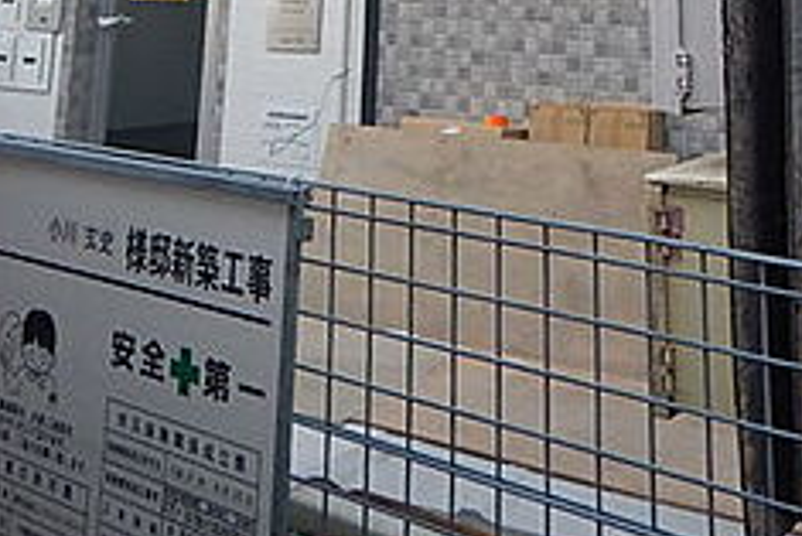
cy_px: -259
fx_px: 1137
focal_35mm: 51
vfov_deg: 22.1
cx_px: 471
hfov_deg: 38.7
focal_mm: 4.3
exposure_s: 1/320
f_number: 2.8
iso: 125
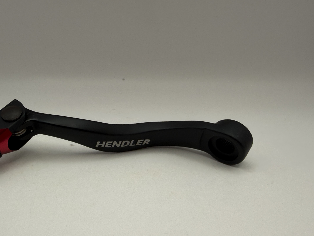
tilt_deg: -26.5
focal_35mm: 35
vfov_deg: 40.3
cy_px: 152
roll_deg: -0.4
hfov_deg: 51.7
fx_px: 317
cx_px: 108
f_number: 2.2
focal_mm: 2.22
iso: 50
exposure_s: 1/507
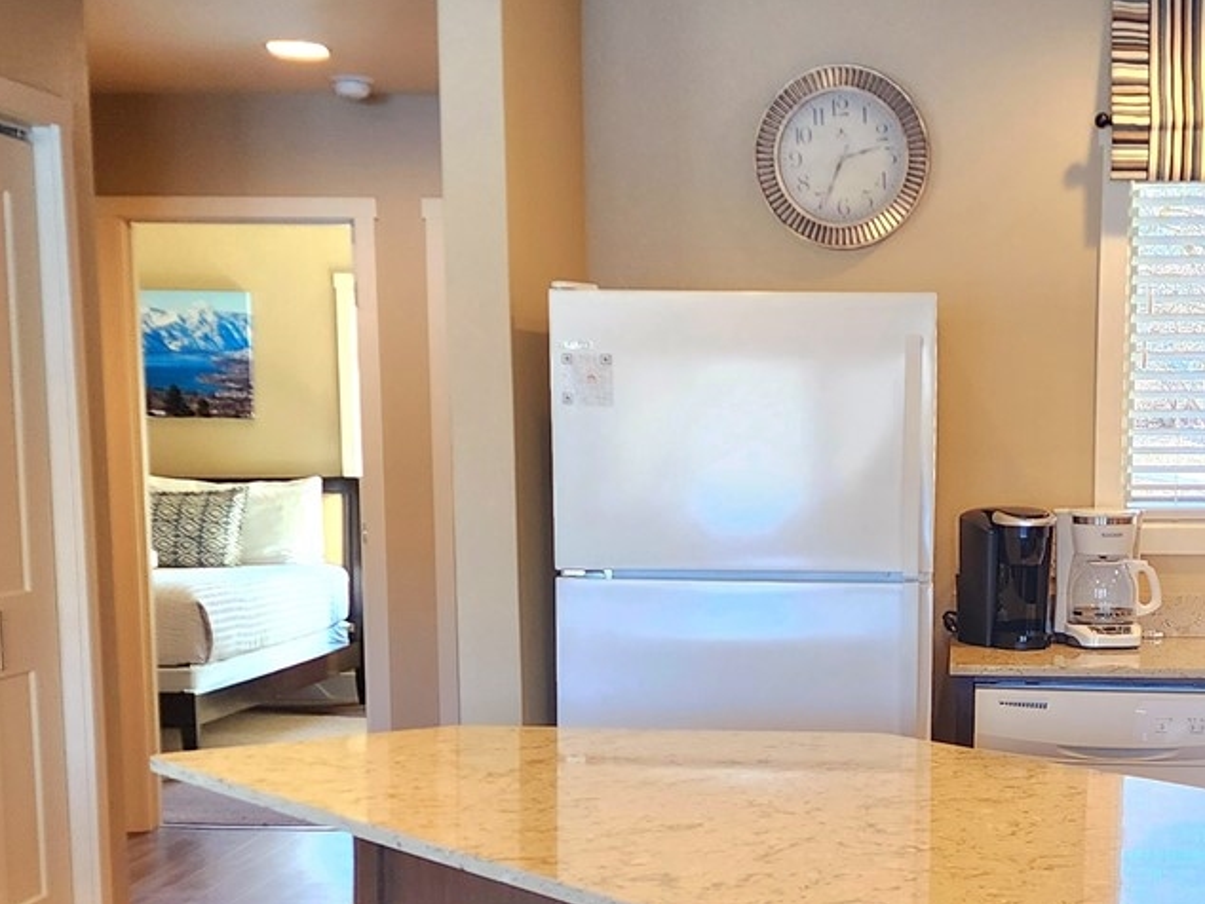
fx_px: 2020
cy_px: 733
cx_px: 905
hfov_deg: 32.6
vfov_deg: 24.8
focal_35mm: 58
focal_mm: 6.4
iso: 200
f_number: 1.8
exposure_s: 1/120
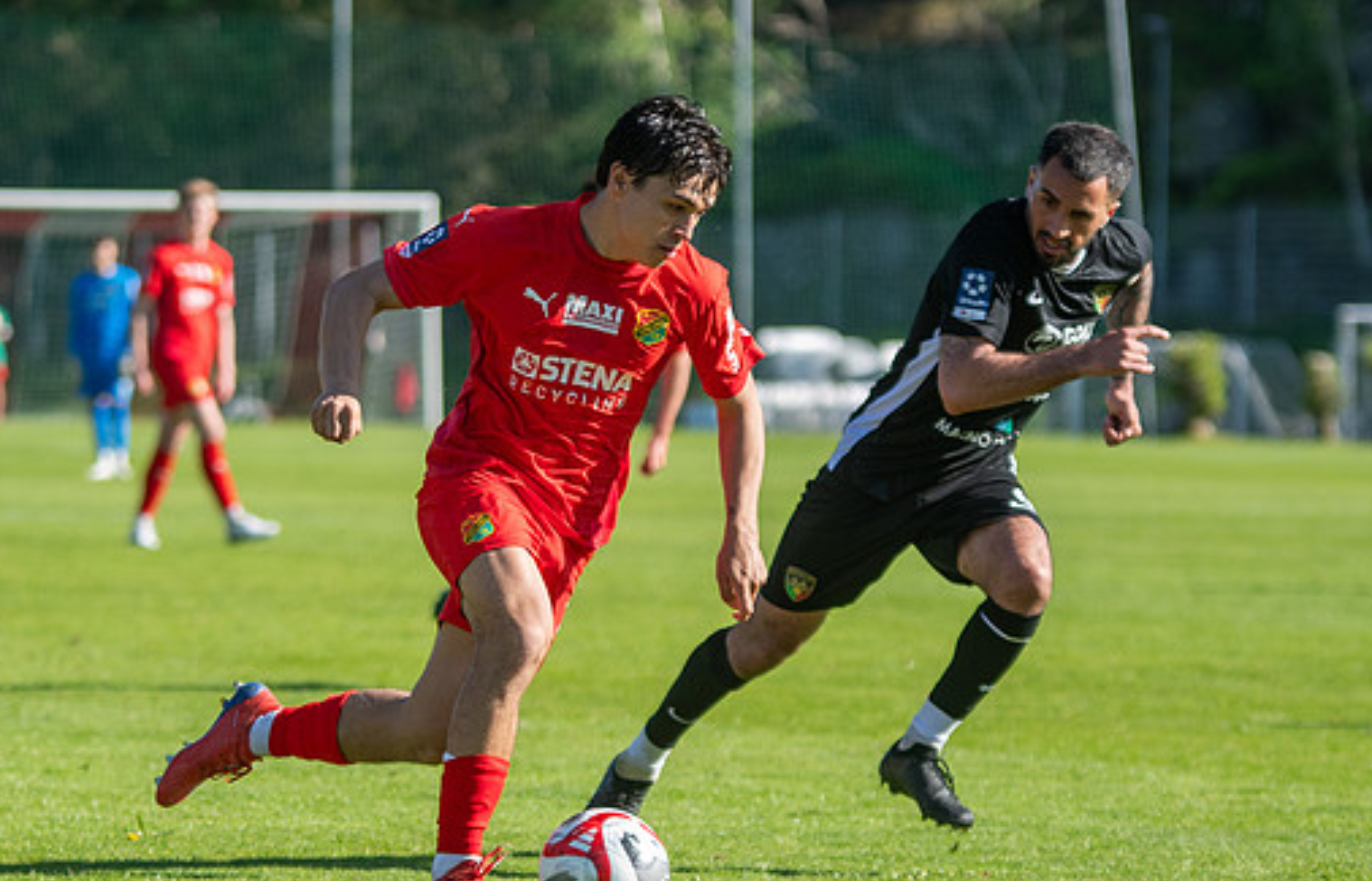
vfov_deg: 4.7
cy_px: 624
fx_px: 10627
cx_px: 378
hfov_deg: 7.4
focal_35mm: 282
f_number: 3.2
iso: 220
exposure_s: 1/2000
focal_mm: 122
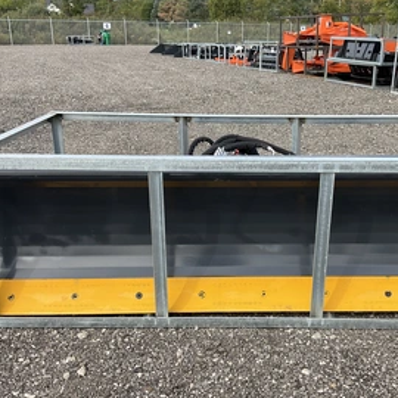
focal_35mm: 38
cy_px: 208
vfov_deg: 43.8
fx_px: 494
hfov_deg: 43.7
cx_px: 236
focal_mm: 3
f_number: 1.8
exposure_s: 1/562
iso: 25
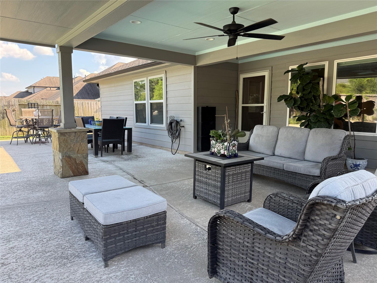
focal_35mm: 24
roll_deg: +0.4
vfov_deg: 56.8
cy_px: 142
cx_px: 188
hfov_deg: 71.6
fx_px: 261
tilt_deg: -6.4
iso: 80
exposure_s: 1/428
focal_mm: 6.76
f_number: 1.78
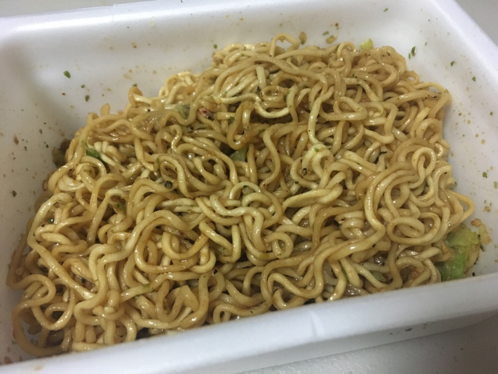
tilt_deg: -53.1
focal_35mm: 29
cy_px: 187
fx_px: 417
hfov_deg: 61.7
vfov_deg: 48.2
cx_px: 249
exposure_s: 1/30
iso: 250
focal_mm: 4.15
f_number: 2.2
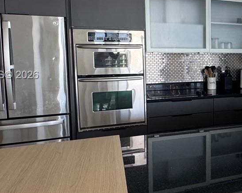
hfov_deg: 39.1
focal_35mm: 40
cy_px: 76
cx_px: 255
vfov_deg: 37.1
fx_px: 286
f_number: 2.2
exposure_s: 1/120
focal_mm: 2.22
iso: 250
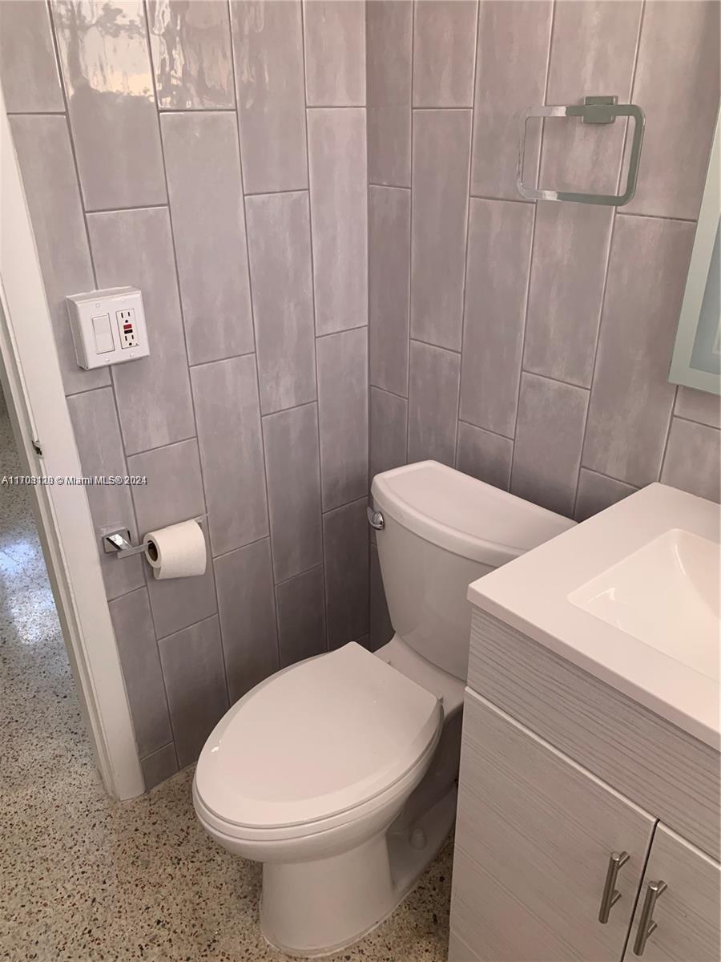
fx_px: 722
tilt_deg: -28.0
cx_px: 360
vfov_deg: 67.3
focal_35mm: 26
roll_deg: +0.5
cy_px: 481
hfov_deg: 53.1
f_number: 1.8
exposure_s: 1/60
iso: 250
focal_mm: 4.25
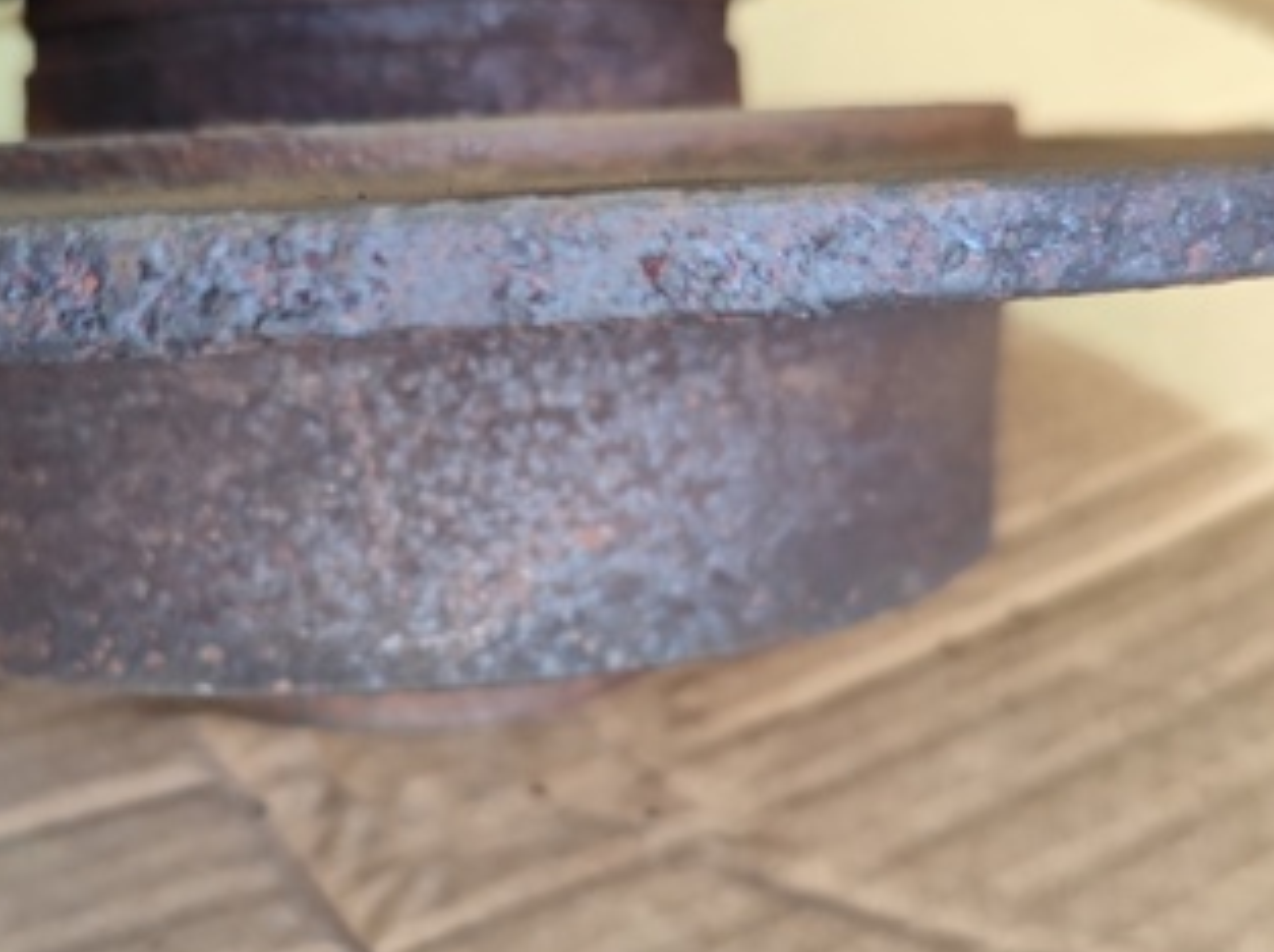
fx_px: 1728
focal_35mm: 47
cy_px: 539
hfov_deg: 40.1
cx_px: 464
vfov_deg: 30.8
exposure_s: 1/100
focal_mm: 6.19
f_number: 1.65
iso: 640
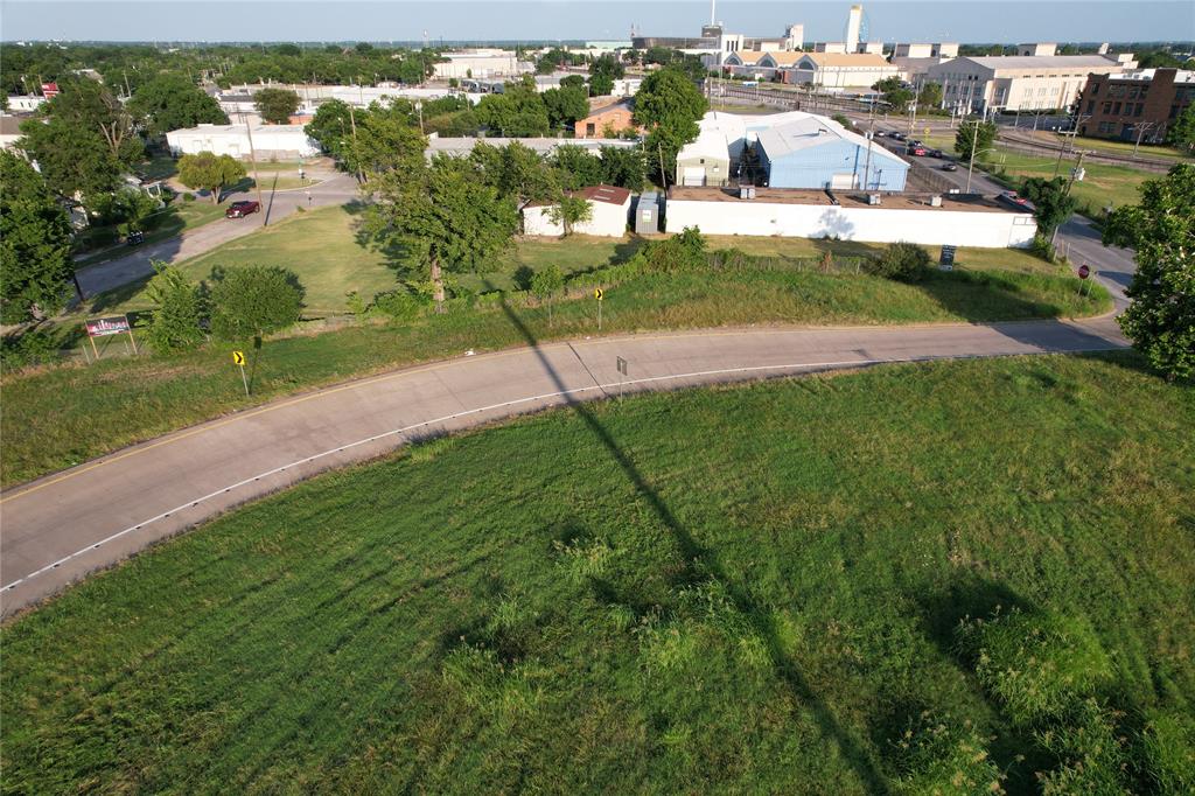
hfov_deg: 78.6
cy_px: 398
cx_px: 598
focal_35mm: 22
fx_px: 730
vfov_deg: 57.2
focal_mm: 8.38
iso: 130
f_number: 2.8
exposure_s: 1/1250
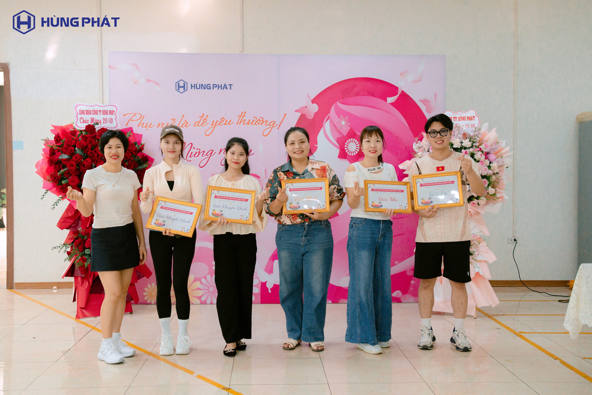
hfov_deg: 46.4
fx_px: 691
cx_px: 296
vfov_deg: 31.9
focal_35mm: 42
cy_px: 198
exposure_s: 1/160
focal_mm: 28
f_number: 5
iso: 3200
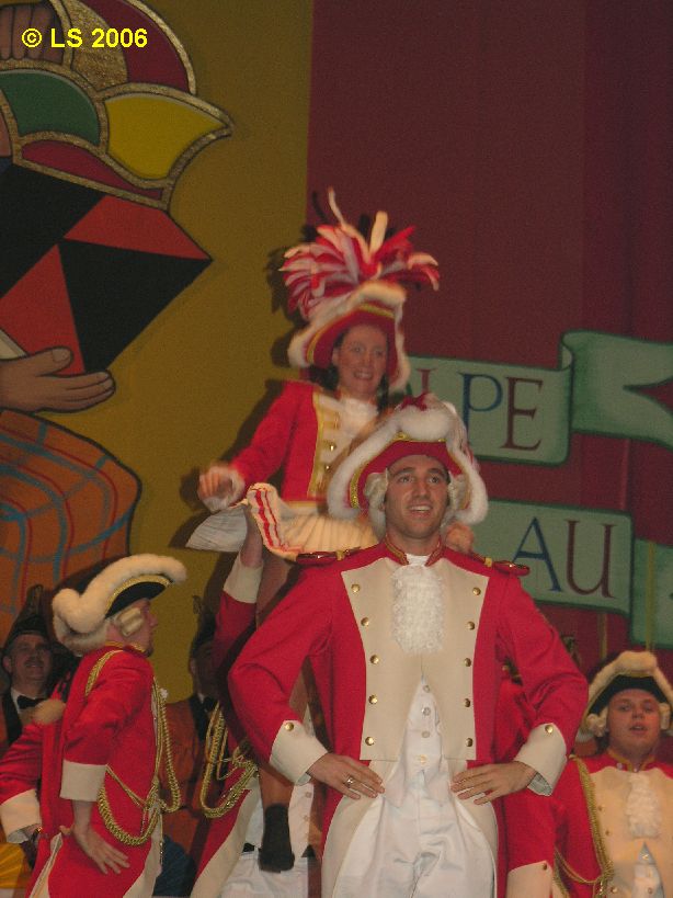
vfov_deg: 12.6
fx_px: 4071
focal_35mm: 157
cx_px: 336
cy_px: 449
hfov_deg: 9.5
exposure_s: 1/120
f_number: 3.9
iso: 100
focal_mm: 40
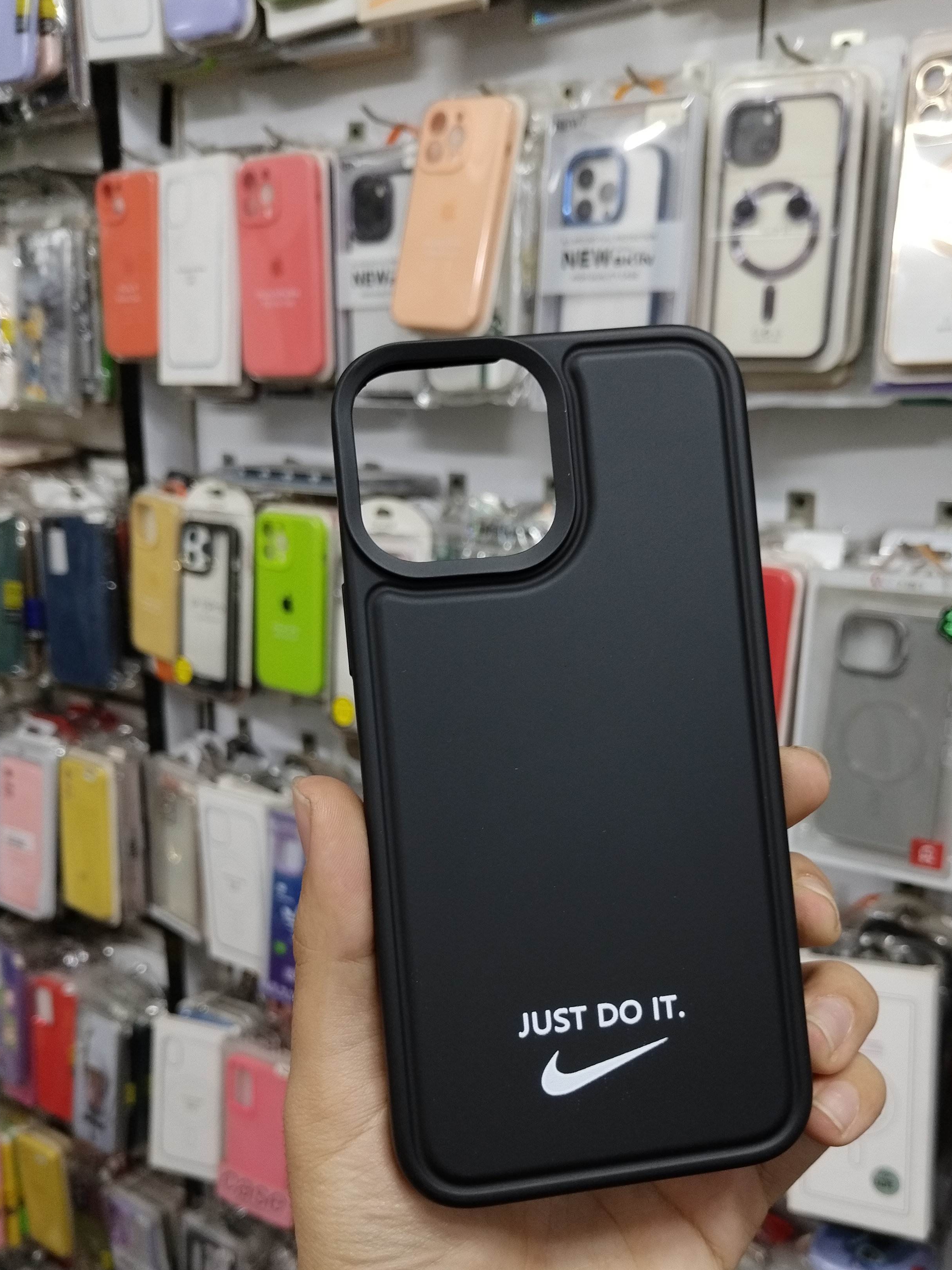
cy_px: 735
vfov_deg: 56.5
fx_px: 1173
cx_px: 555
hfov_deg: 44.0
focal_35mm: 32
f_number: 1.8
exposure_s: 1/50
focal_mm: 4.7
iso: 160
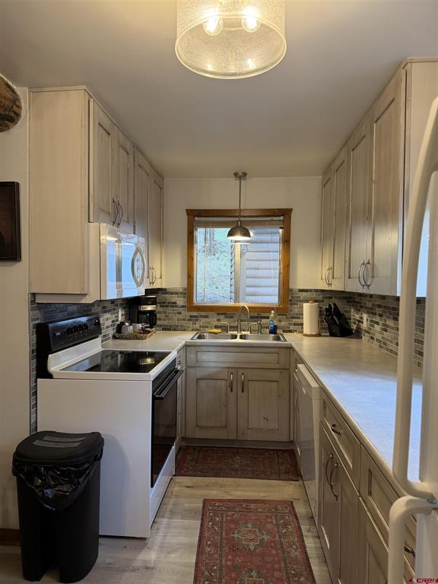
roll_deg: -0.3
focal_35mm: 24
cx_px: 219
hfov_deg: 56.8
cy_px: 292
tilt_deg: -1.8
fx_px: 405
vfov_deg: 71.6
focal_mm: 6.76
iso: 200
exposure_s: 1/120
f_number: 1.78
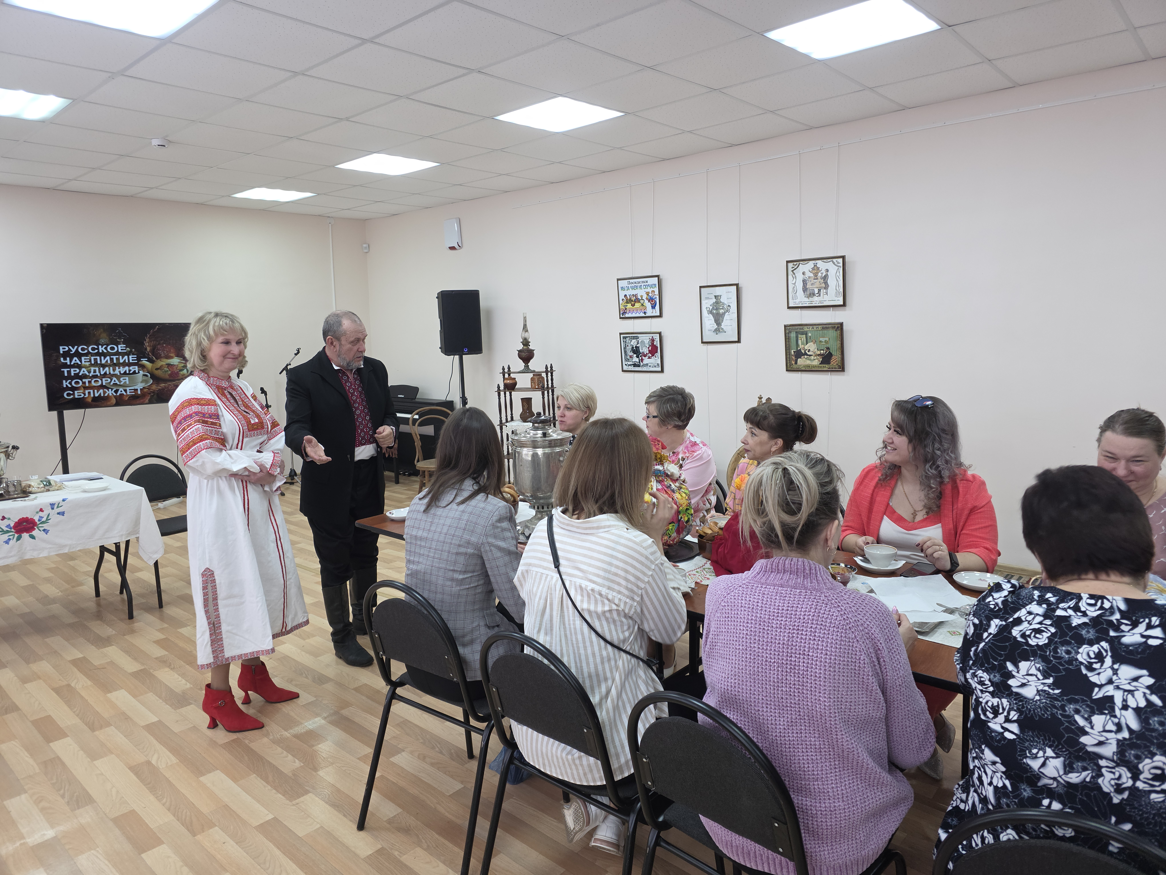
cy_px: 438
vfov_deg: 58.9
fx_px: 775
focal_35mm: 23
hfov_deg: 73.9
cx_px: 583
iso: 40
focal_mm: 6.3
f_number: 1.7
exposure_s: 1/50
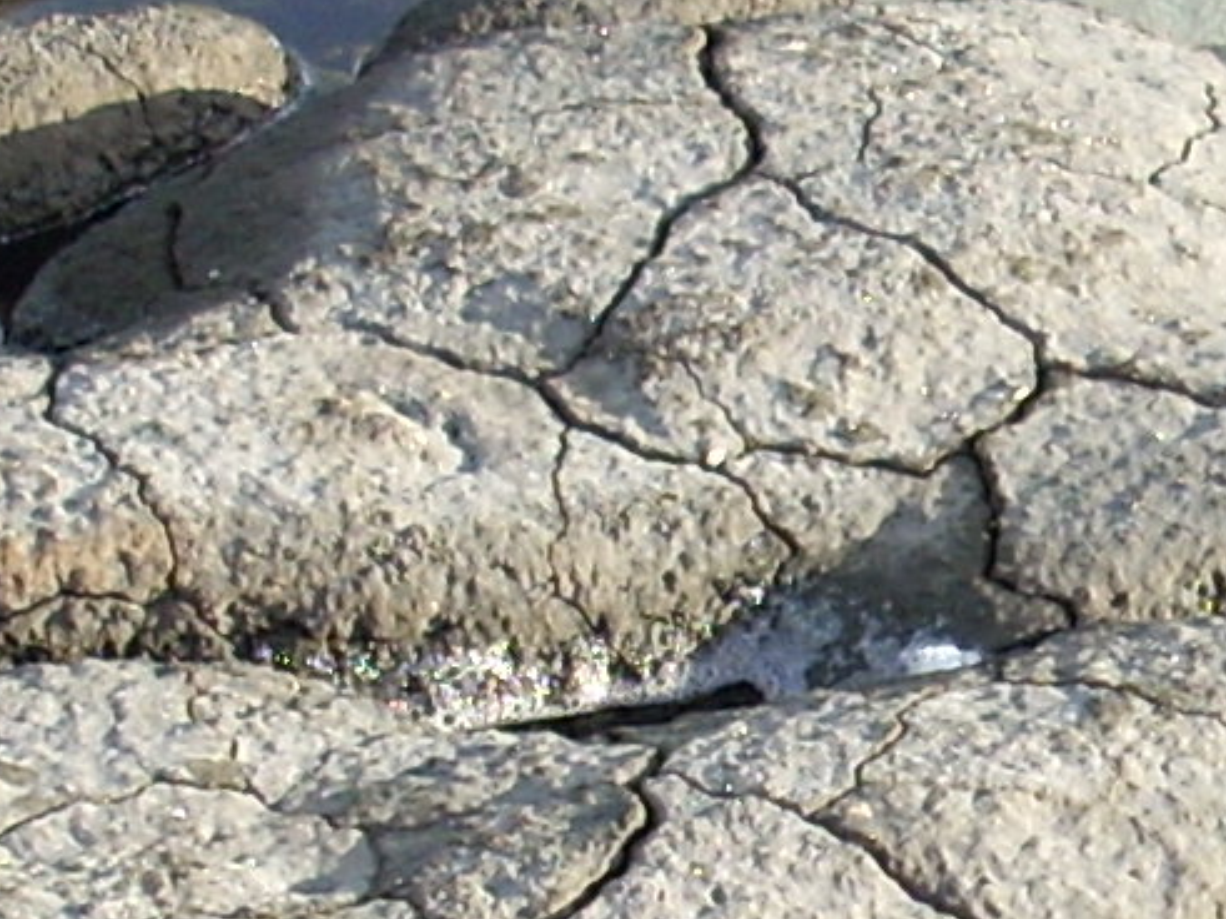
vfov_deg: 7.7
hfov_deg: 10.1
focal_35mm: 193
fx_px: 6834
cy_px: 644
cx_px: 1441
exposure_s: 1/239
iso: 64
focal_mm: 6.2
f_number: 2.8
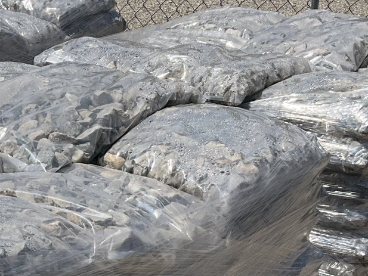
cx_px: 67
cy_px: 295
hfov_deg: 20.6
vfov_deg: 15.4
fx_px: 1000
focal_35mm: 94
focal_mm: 3
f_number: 1.8
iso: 25
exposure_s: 1/3534
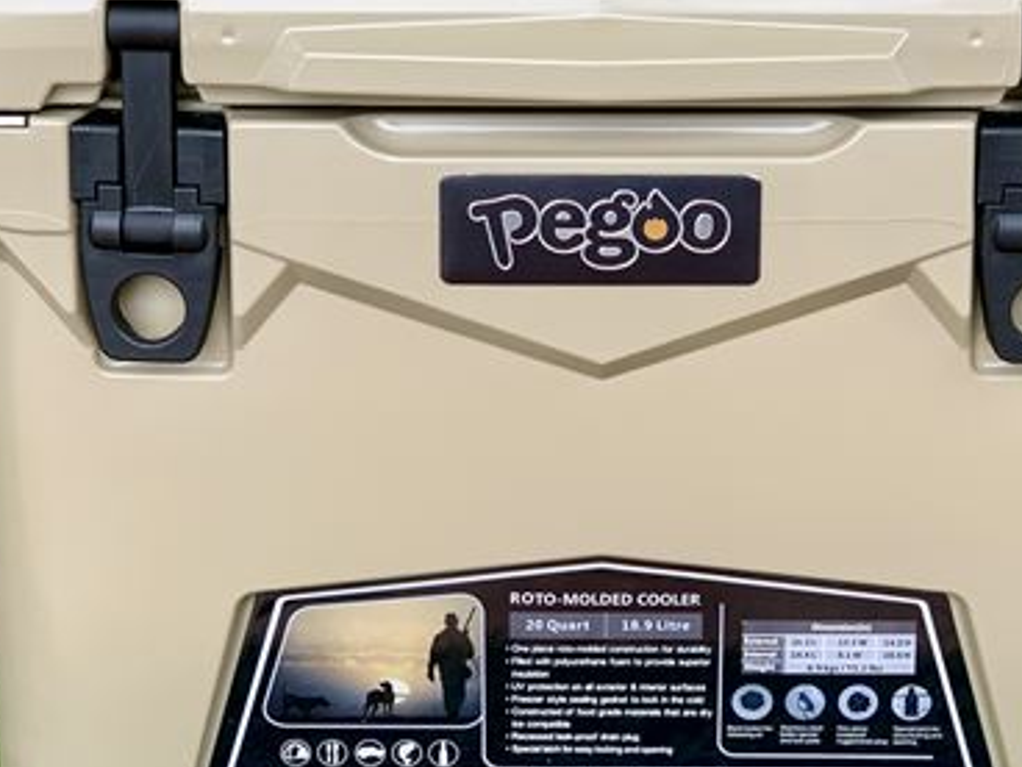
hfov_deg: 23.8
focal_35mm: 82
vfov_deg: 18.0
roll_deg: -0.5
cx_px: 585
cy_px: 283
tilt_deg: -21.8
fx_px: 2421
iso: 16
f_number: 2.4
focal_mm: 6
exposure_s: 1/174
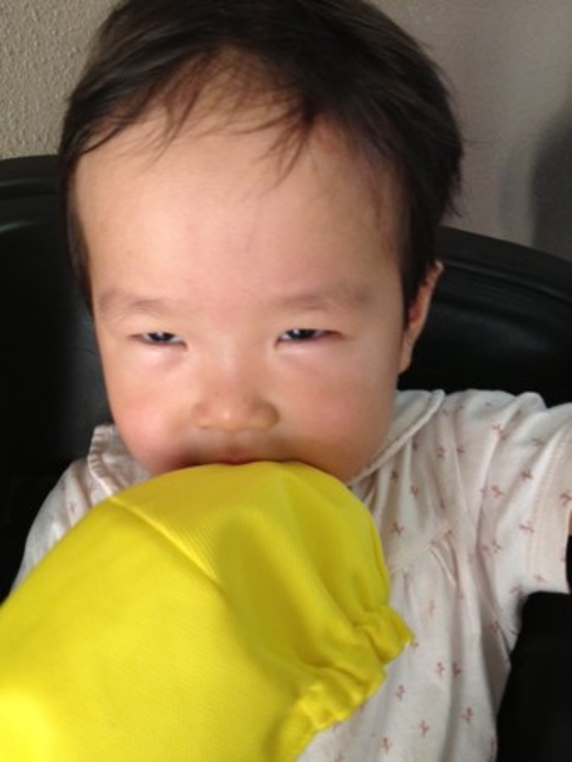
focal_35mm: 35
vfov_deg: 52.6
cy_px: 381
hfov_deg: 40.7
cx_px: 286
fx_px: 770
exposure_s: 1/20
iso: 125
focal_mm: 4.28
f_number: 2.4
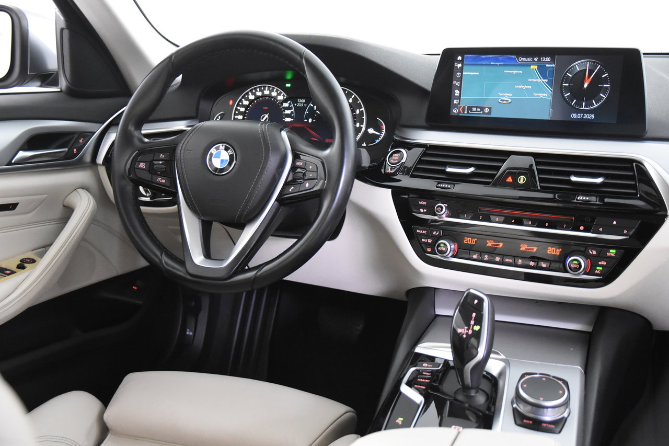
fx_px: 780
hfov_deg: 46.4
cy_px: 223
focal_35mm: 42
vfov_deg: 31.9
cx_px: 334
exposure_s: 1/50
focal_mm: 28
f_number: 3.2
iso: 4500
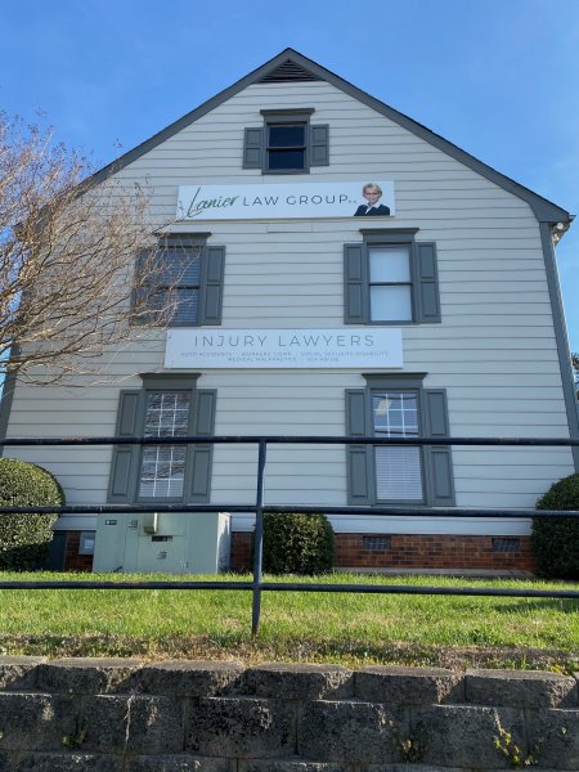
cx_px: 290
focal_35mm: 26
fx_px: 580
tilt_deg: +21.1
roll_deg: -1.8
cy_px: 386
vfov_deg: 67.3
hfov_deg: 53.1
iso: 32
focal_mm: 4.25
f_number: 1.8
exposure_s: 1/1125
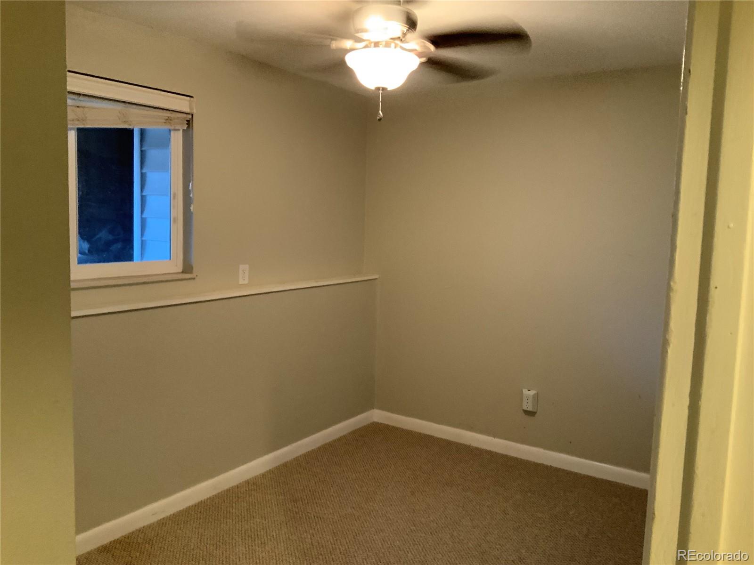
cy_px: 282
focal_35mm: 29
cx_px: 377
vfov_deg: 48.2
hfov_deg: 61.7
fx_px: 632
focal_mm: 3
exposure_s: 1/40
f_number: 1.8
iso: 250
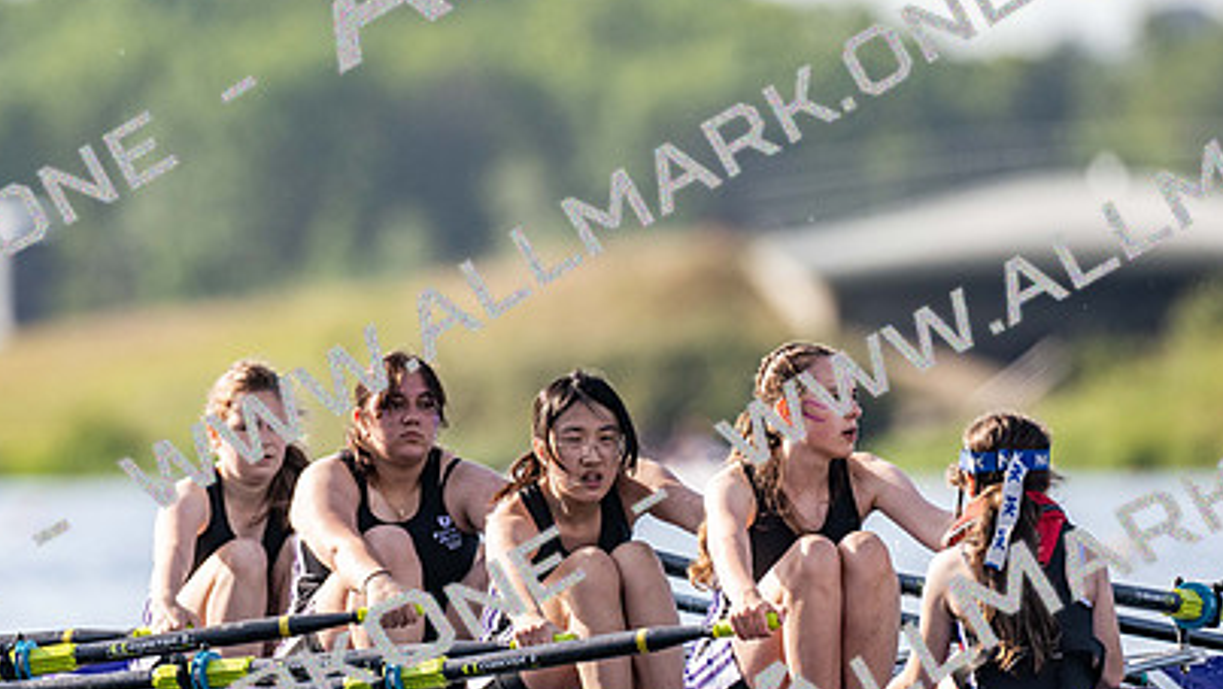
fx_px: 29358
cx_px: 495
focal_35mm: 905
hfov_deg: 2.4
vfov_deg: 1.3
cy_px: 518
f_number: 5.6
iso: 800
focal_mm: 600
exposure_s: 1/2500
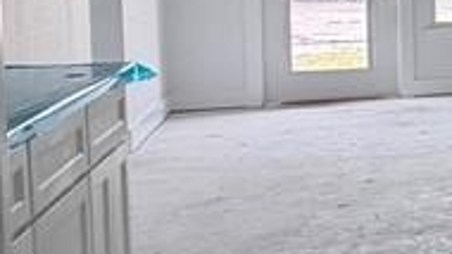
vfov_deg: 14.5
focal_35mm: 82
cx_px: 1118
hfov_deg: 14.6
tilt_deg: -2.9
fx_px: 983
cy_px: 5
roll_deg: -0.2
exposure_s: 1/121
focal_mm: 2.22
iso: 100
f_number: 2.2
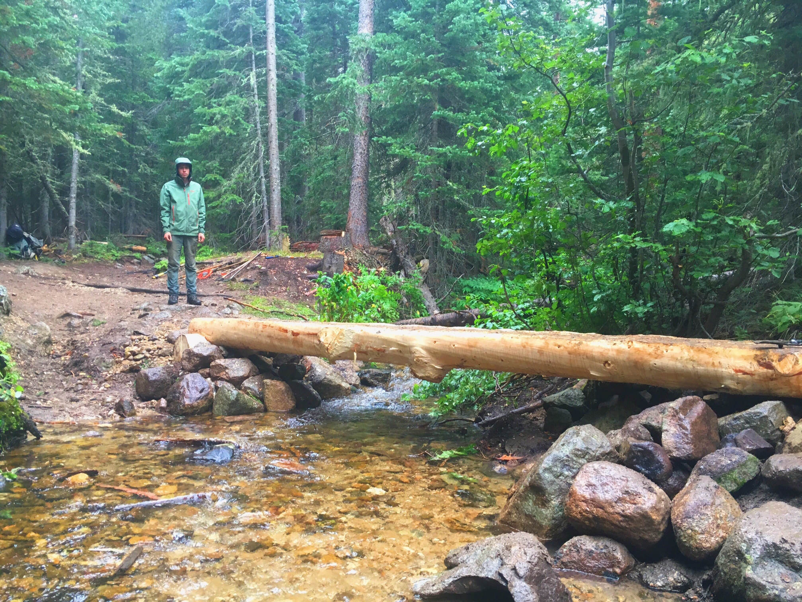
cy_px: 301
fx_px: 672
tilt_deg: -1.8
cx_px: 401
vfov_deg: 48.2
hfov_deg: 61.7
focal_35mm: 29
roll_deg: -0.5
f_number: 2.2
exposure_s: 1/30
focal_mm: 4.15
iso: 32
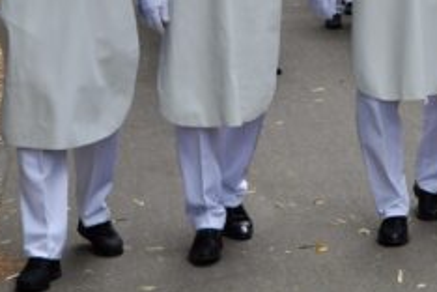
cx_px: 674
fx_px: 1993
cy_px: -37
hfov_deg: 11.9
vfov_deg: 8.3
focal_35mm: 164
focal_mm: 25
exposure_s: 1/100
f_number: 10
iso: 200
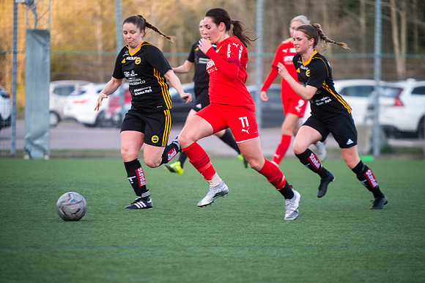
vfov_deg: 4.5
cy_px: 142
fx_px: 3636
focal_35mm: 308
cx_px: 212
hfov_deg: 6.7
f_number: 4.5
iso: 1800
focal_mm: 280
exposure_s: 1/640
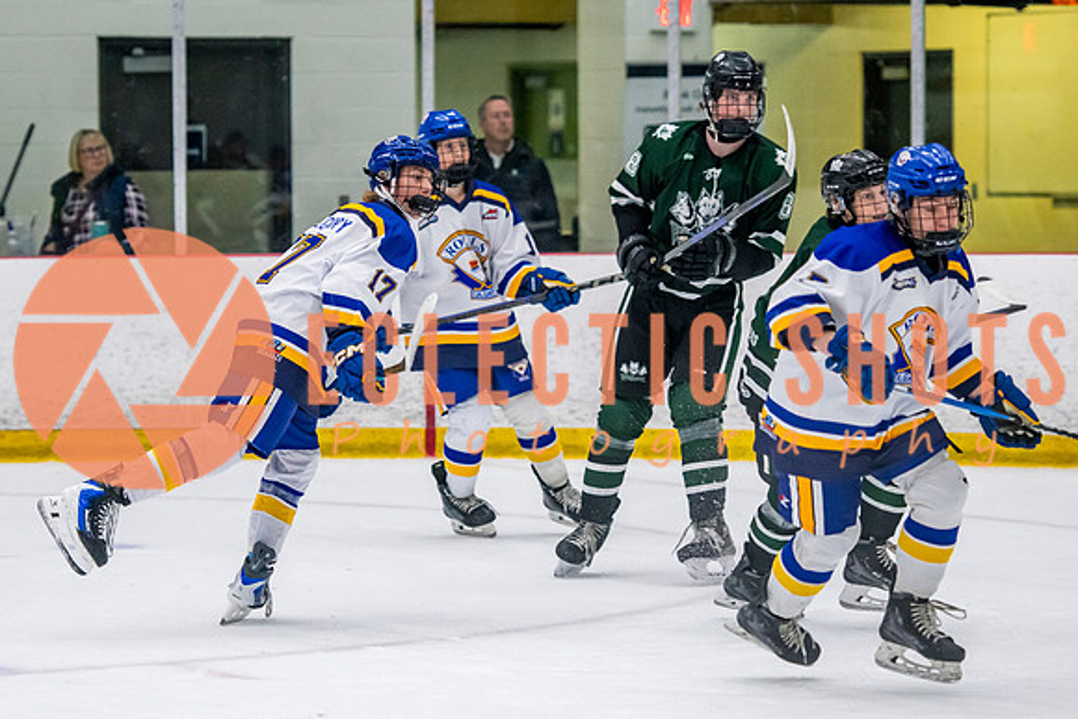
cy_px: 336
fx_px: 5591
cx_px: 472
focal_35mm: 187
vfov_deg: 7.4
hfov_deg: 11.0
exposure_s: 1/640
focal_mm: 120
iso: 2000
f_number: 3.2
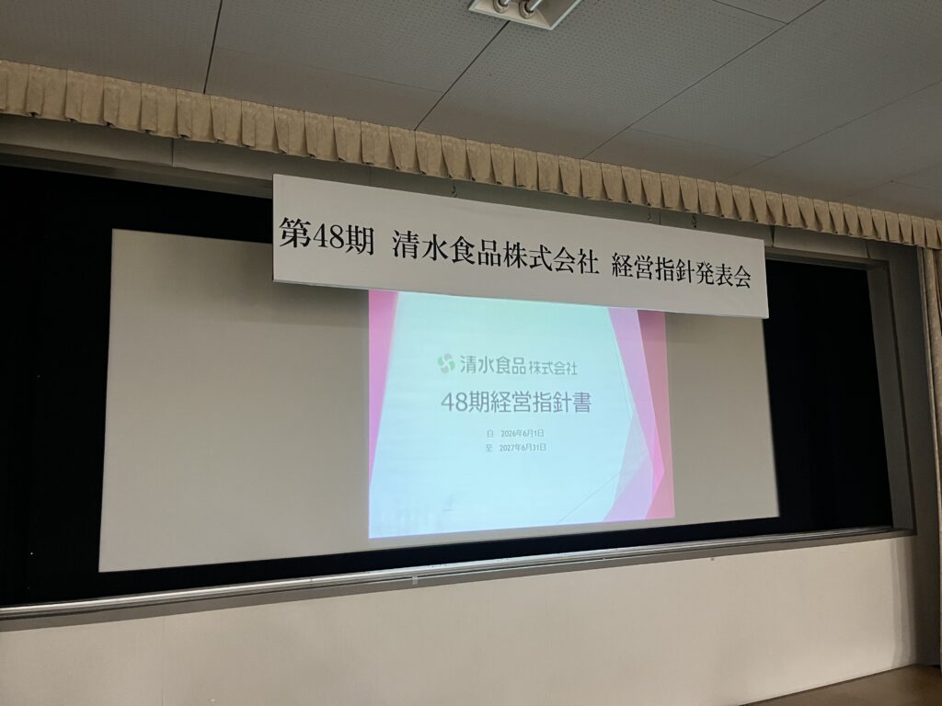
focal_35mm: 26
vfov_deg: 53.1
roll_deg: +1.6
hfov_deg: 67.3
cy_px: 353
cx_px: 471
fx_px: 708
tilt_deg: +7.6
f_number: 1.6
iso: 500
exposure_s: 1/60
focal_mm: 5.1
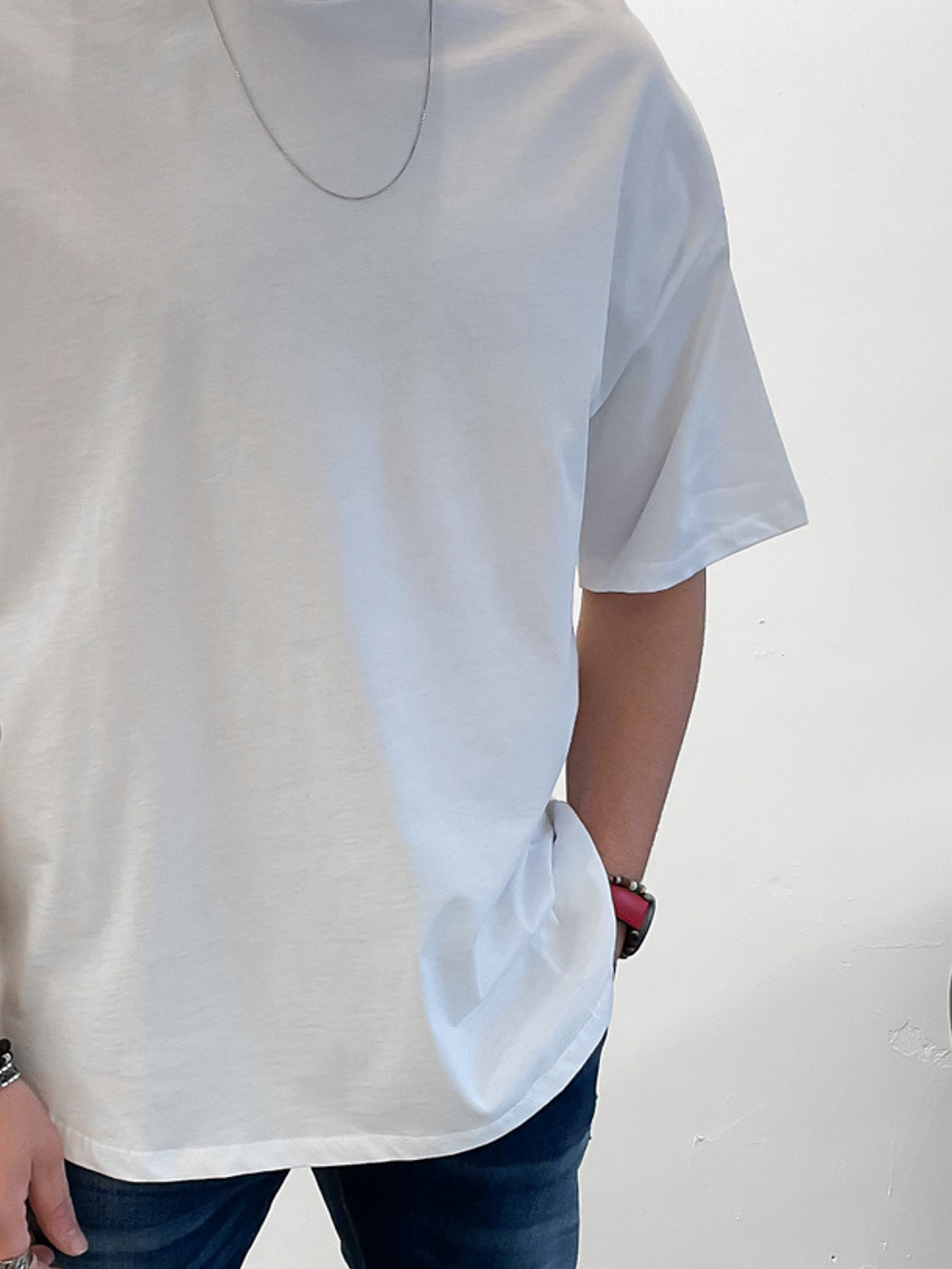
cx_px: 347
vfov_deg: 32.9
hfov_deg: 25.6
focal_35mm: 57
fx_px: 2089
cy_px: 998
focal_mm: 3
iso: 64
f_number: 1.8
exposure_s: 1/100
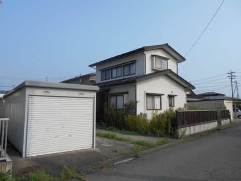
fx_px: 181
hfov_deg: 67.3
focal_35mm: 26
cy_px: 90
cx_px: 120
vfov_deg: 53.1
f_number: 3.2
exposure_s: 1/1250
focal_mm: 4.6
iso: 80
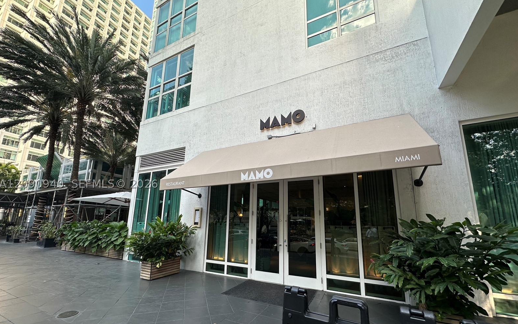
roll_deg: -2.0
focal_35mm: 15
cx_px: 258
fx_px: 212
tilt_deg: +13.0
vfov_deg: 74.4
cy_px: 184
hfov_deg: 101.5
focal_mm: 2.22
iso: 40
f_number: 2.2
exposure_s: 1/255
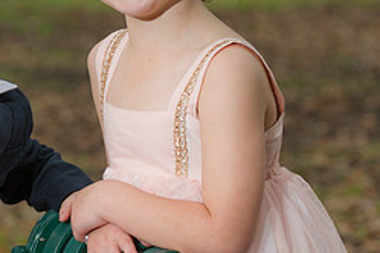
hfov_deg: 7.6
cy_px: 52
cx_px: -8
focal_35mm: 270
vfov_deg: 5.1
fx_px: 2850
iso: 400
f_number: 4
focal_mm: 116
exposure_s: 1/200
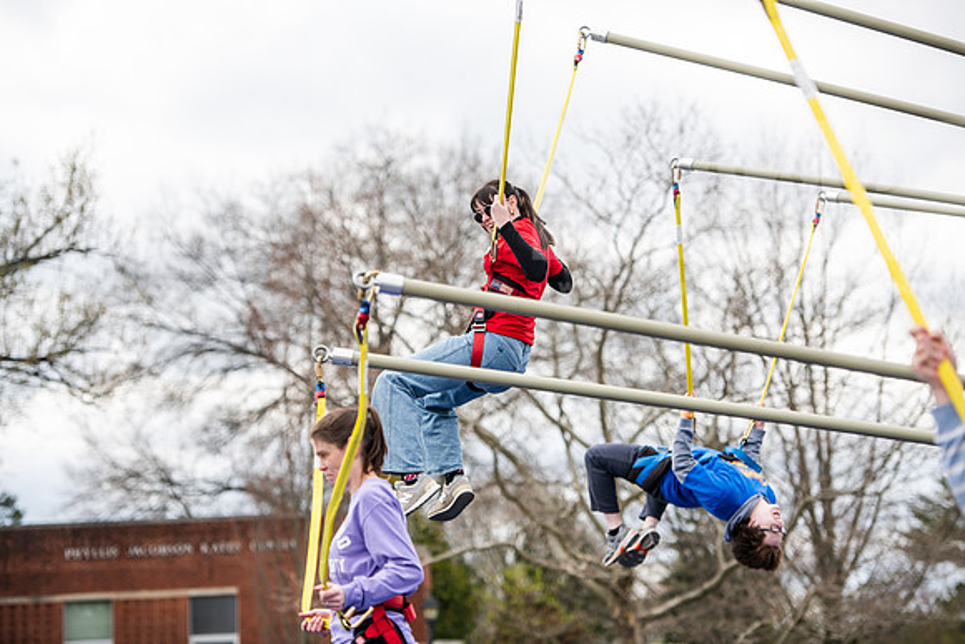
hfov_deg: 17.6
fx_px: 3110
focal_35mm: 116
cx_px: 482
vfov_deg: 11.8
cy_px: 322
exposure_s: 1/640
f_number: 3.2
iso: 100
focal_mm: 116
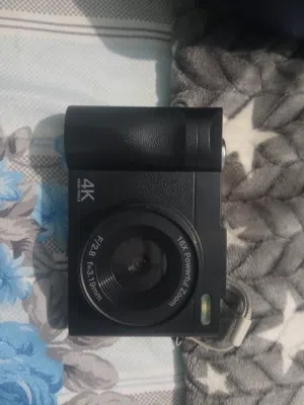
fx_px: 304
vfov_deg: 67.3
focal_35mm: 26
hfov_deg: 53.1
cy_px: 202
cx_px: 152
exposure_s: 1/20
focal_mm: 3.98
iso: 800
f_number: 1.8
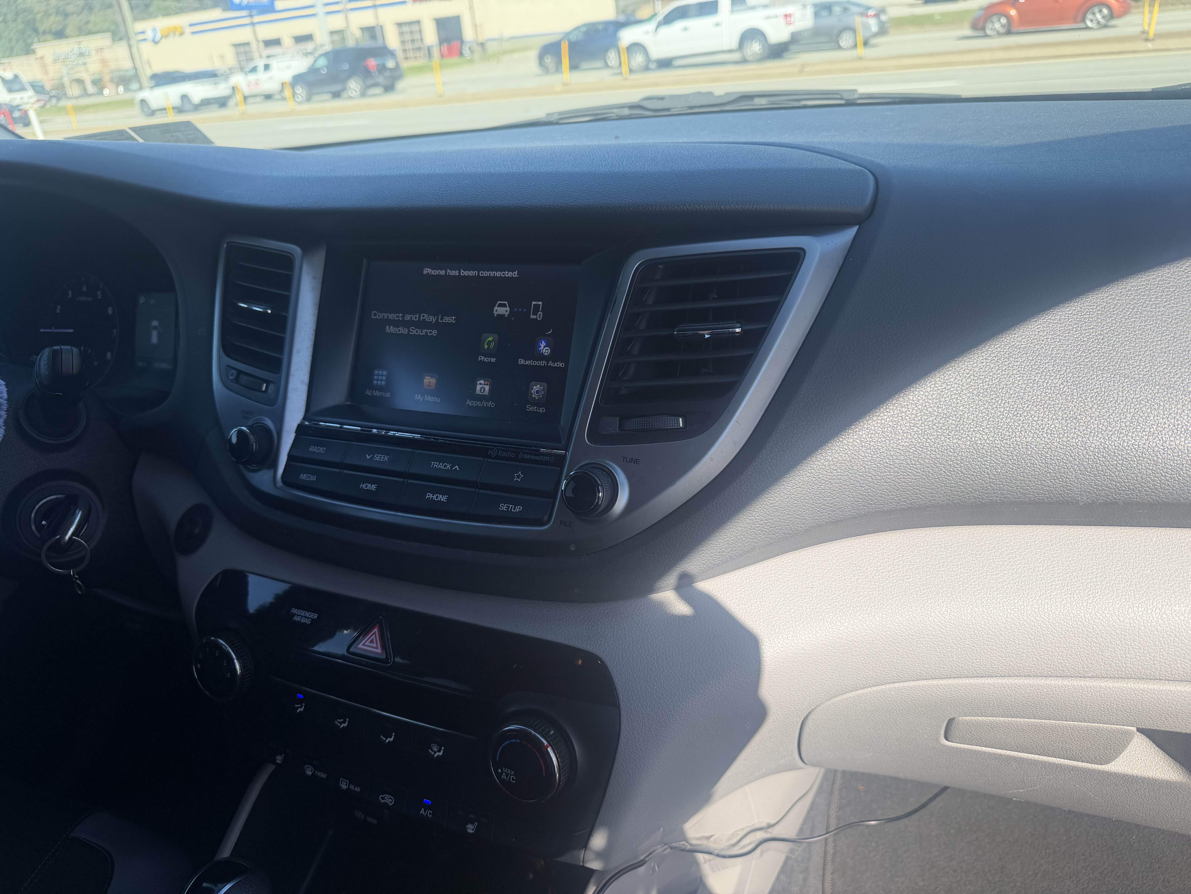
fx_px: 826
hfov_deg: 71.6
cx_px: 596
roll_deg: +6.0
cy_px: 447
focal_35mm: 24
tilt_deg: -25.8
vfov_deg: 56.8
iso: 80
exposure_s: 1/1314
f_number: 1.78
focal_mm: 6.76
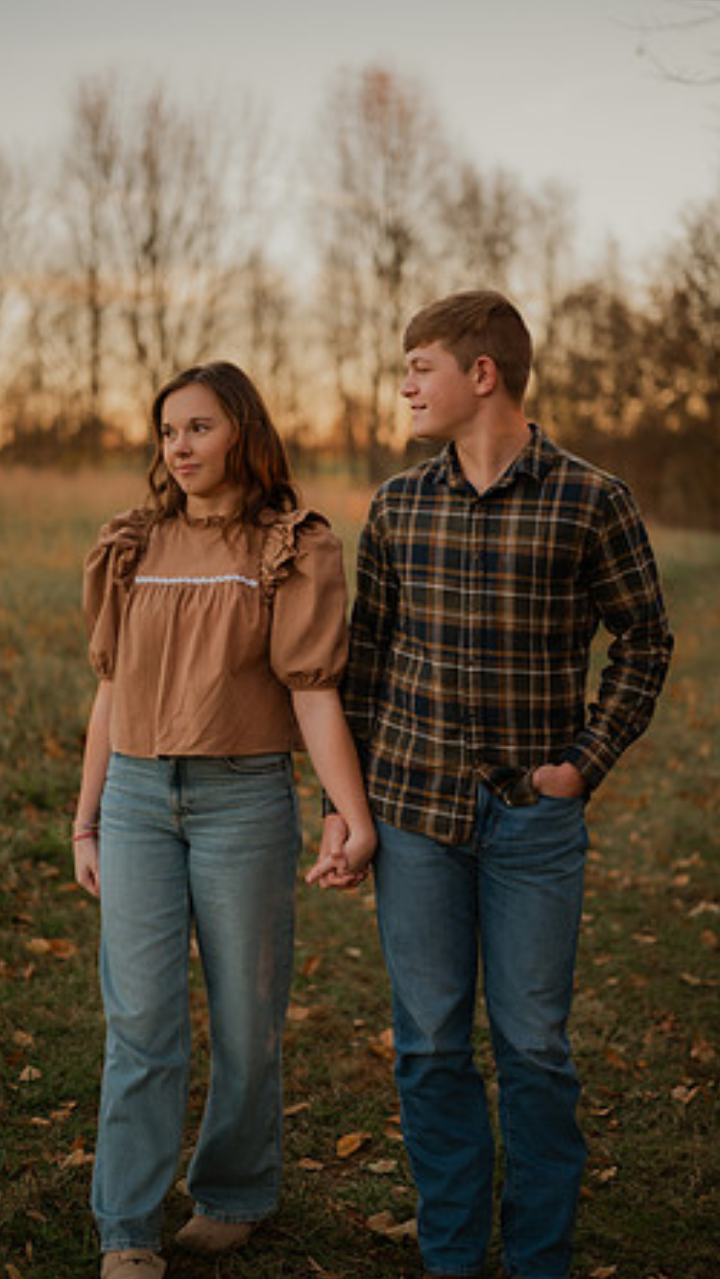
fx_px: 1797
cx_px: 347
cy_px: 645
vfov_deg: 39.2
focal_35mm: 53
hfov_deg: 22.6
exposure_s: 1/125
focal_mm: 50
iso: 100
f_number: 1.8
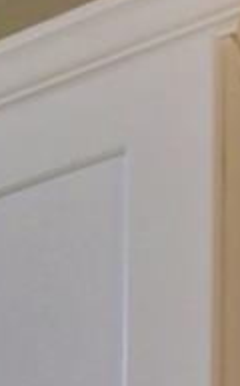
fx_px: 1334
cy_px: 914
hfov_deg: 8.3
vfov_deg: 12.8
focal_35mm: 127
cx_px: -538
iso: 360
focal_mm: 10
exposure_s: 1/125
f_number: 4.5
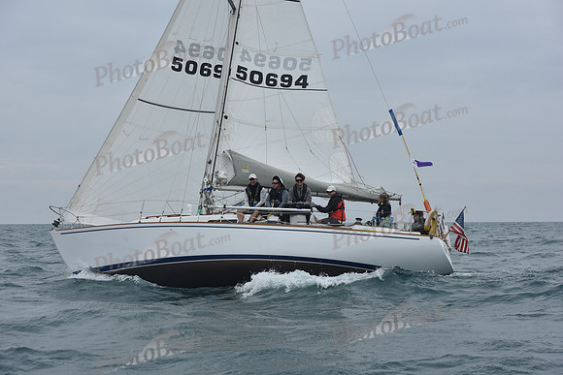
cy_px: 188
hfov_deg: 28.8
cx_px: 282
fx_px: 1095
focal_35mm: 70
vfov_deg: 19.5
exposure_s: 1/800
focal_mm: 70
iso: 250
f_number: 8
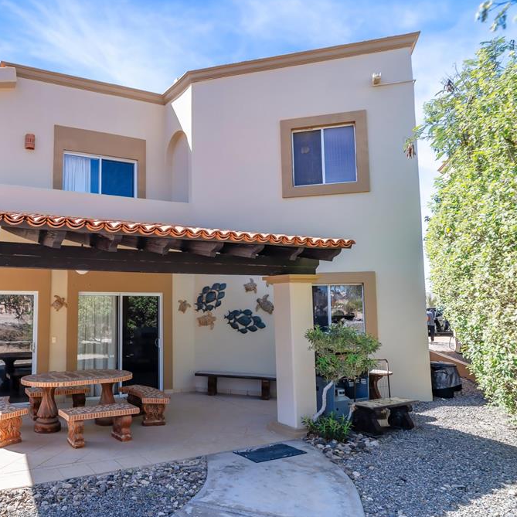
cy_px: 257
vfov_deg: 60.9
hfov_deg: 59.1
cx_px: 158
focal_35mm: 26
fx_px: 439
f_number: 4.5
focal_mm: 20
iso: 80
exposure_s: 1/500
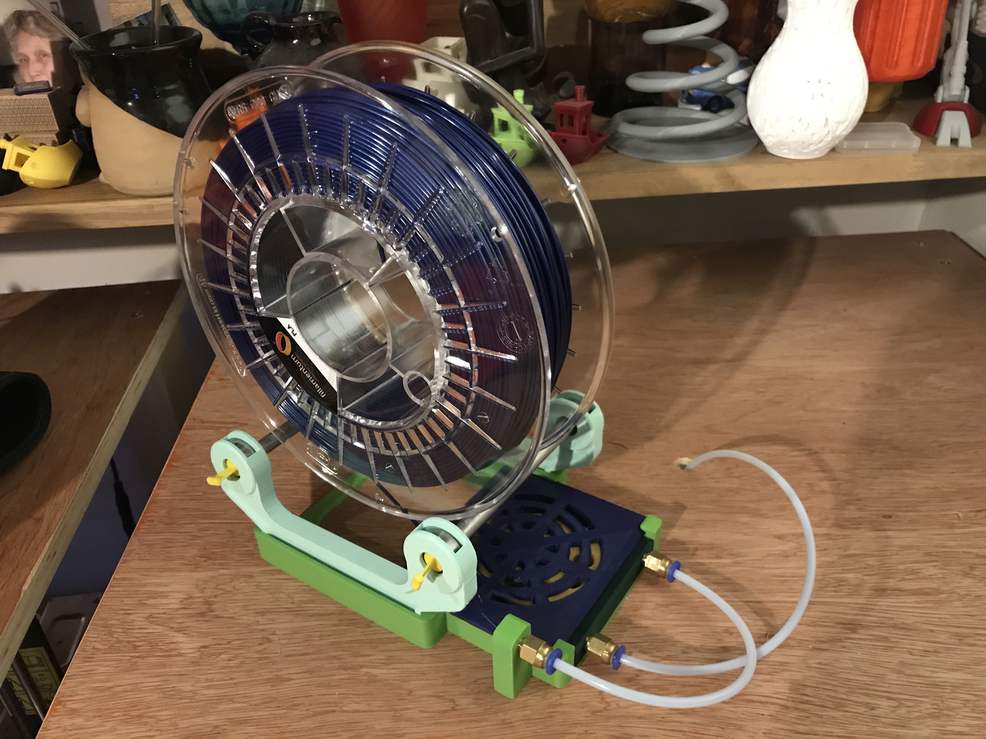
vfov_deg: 49.7
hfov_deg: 63.4
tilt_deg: -31.6
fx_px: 798
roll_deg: +2.2
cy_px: 370
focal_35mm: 28
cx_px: 493
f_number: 1.8
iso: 100
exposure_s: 1/5
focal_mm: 3.99
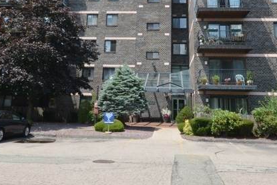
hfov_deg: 51.9
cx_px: 140
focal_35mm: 37
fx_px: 285
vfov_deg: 34.0
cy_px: 18
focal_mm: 10
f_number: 20
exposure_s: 1/25
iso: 100
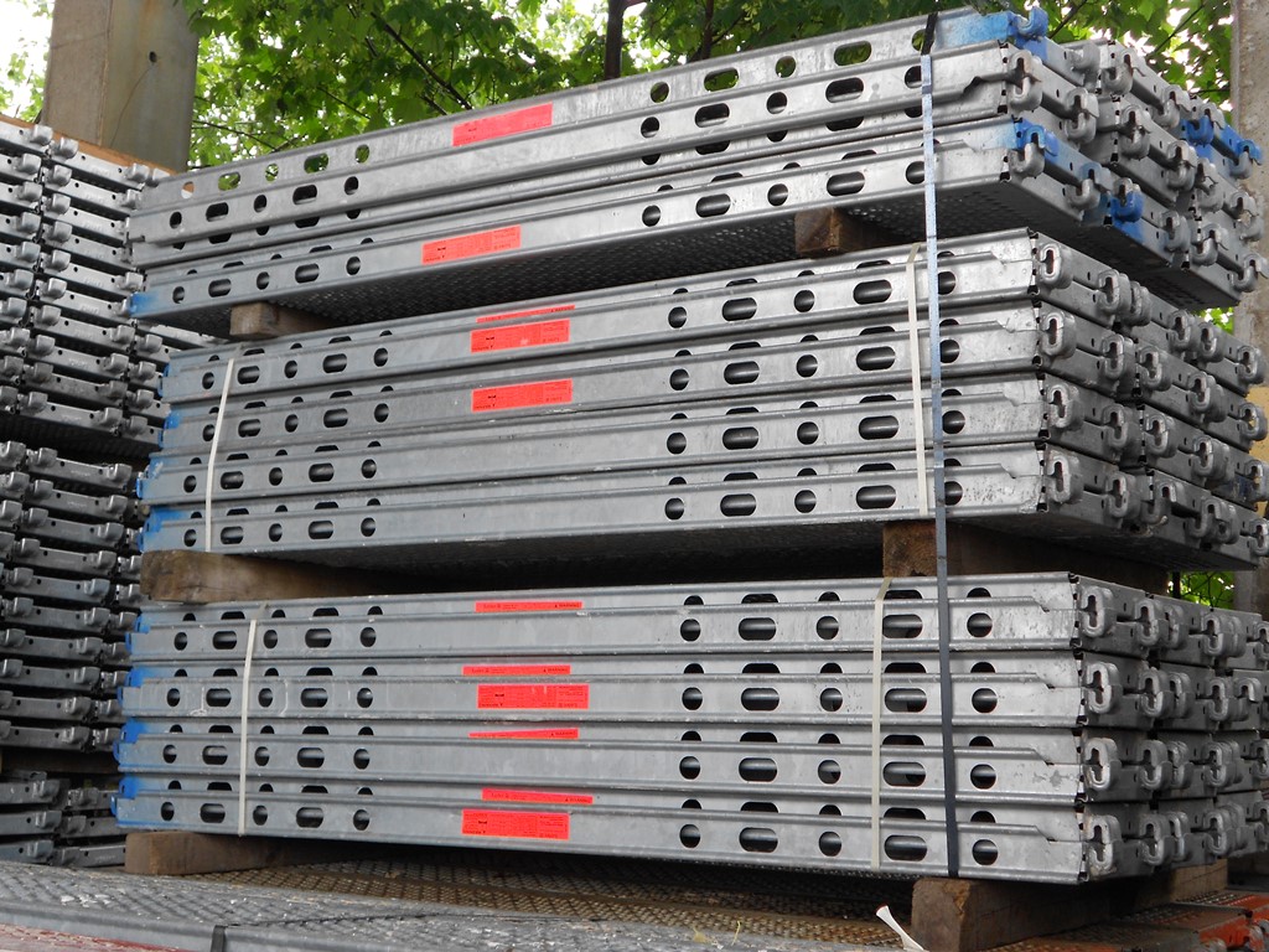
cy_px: 476
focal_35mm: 49
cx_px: 634
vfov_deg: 29.7
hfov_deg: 38.9
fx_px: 1796
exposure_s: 1/30
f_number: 4.5
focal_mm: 8.8
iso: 80
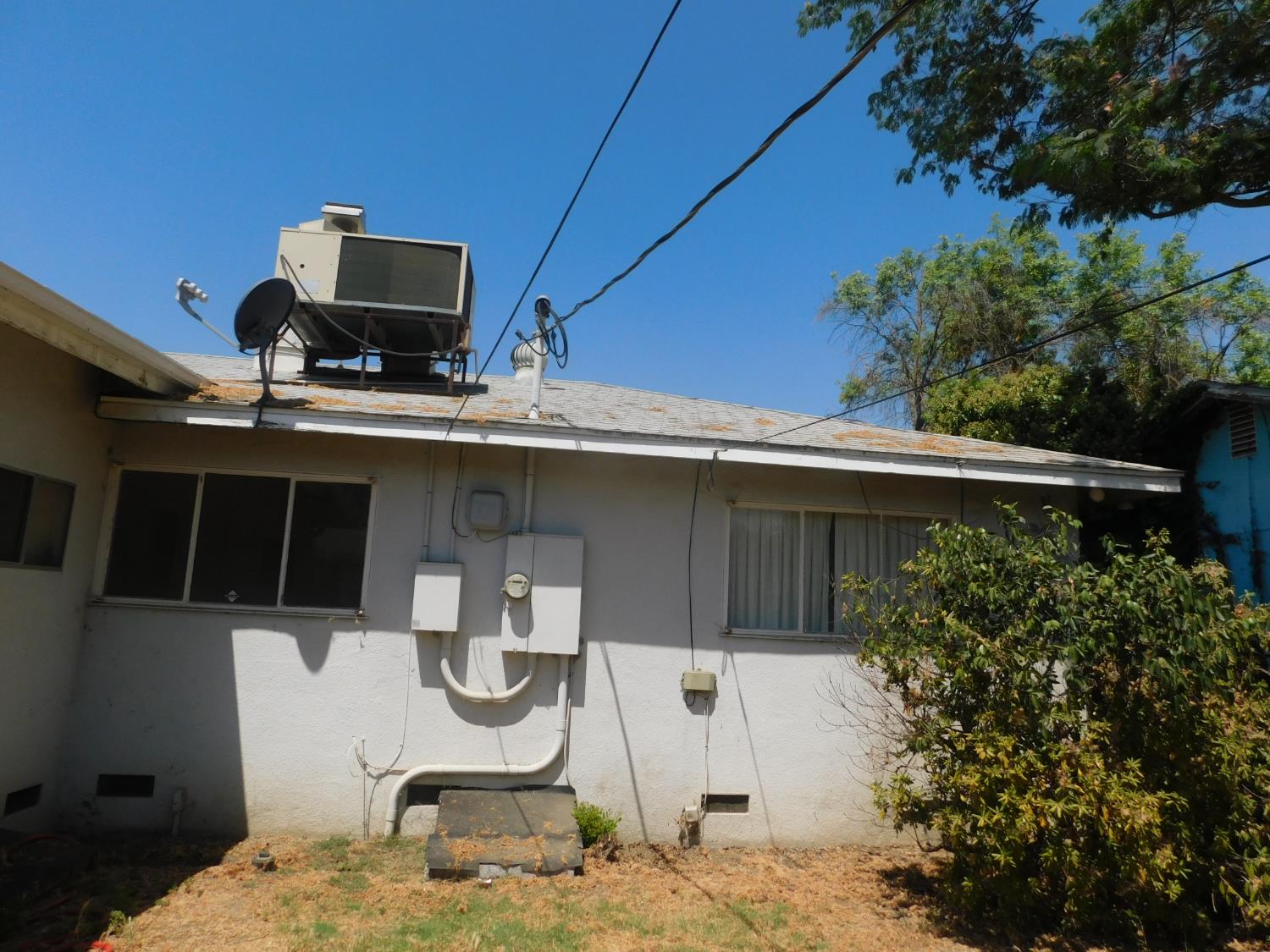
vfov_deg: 58.9
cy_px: 476
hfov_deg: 73.9
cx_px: 635
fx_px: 844
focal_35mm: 23
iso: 125
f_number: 6
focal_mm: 4
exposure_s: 1/640
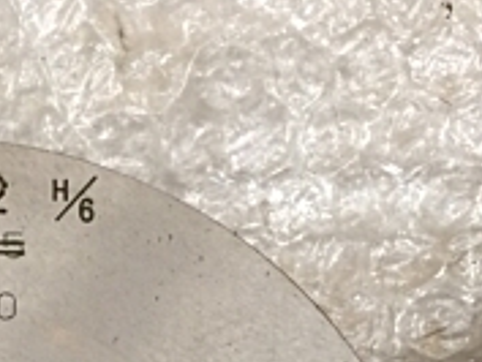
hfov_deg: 17.9
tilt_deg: -78.7
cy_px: 596
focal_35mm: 105
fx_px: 1463
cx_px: -71
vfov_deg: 13.1
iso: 80
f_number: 2.2
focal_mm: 4.15
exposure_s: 1/30
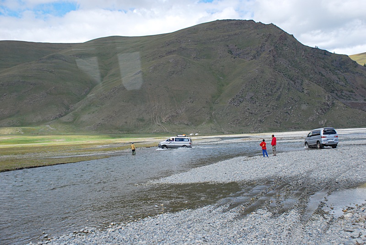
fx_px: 473
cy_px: 122
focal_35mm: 46
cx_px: 183
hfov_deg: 42.3
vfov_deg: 29.0
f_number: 5.6
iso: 400
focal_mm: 31
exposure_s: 1/1000
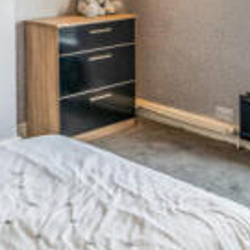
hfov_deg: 26.0
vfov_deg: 23.8
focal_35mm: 66
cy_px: -49
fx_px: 539
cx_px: 158
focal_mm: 16
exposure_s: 1/30
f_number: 8
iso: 400
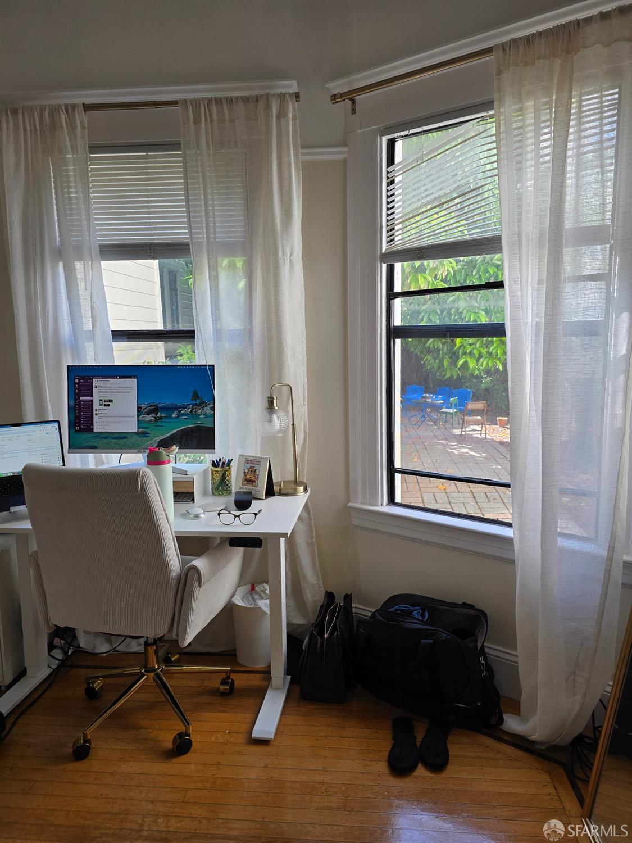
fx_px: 560
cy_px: 422
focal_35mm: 23
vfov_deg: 73.9
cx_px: 316
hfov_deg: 58.9
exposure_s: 1/180
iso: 50
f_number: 1.7
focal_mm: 6.3
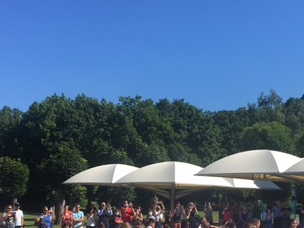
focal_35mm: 61
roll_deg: -2.1
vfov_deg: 23.8
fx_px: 536
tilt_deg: +2.4
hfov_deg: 31.6
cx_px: 185
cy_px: 174
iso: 25
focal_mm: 4.15
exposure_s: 1/1570
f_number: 2.2
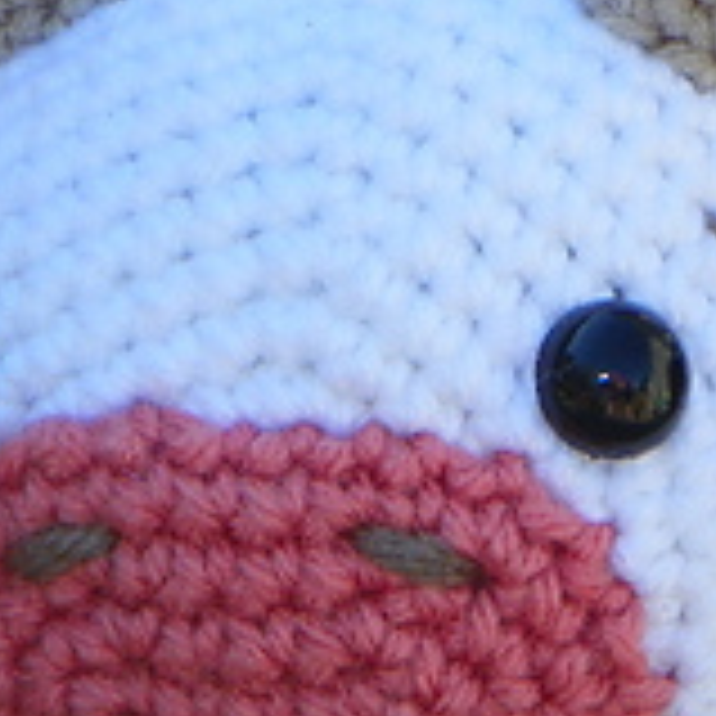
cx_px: 482
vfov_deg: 6.9
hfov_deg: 6.9
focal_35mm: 252
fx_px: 5897
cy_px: 725
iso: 64
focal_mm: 12.6
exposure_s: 1/200
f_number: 3.5
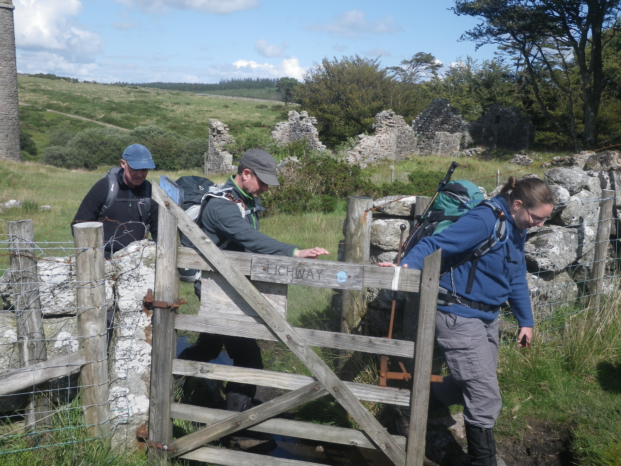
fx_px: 753
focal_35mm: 42
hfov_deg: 44.8
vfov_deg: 34.3
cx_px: 310
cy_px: 233
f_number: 5
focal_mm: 7.5
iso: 80
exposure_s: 1/400
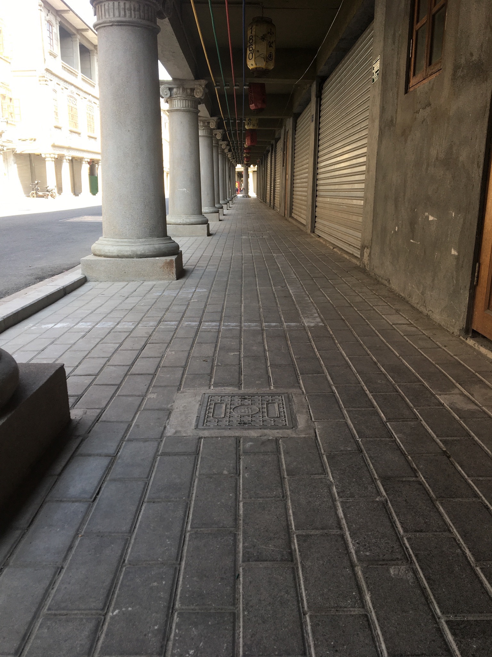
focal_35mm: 29
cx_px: 246
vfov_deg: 61.7
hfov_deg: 48.2
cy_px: 328
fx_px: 550
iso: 25
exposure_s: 1/113
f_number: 2.2
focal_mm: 4.15
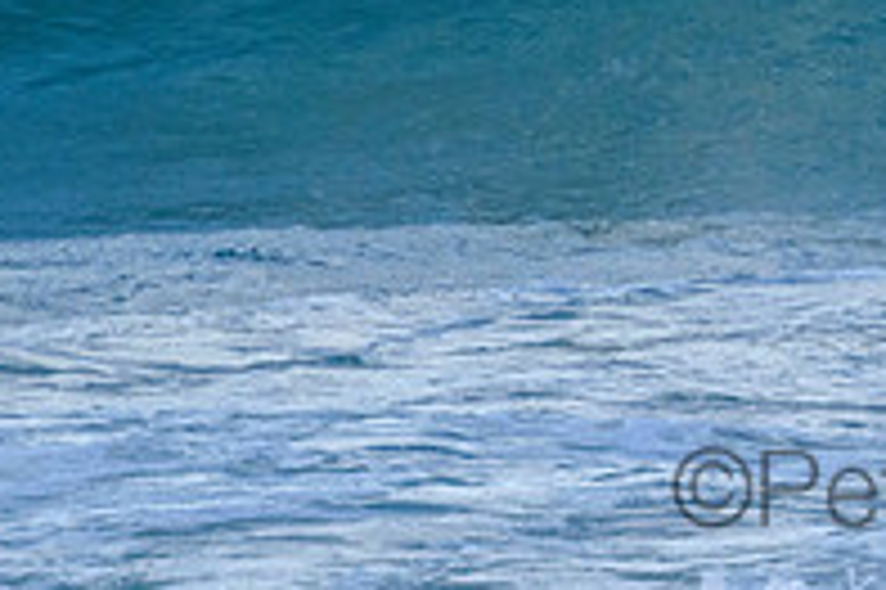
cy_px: -259
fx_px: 58008
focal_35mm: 2359
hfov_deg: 0.9
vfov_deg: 0.6
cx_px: 1021
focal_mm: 800
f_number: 11
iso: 3200
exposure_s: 1/1600
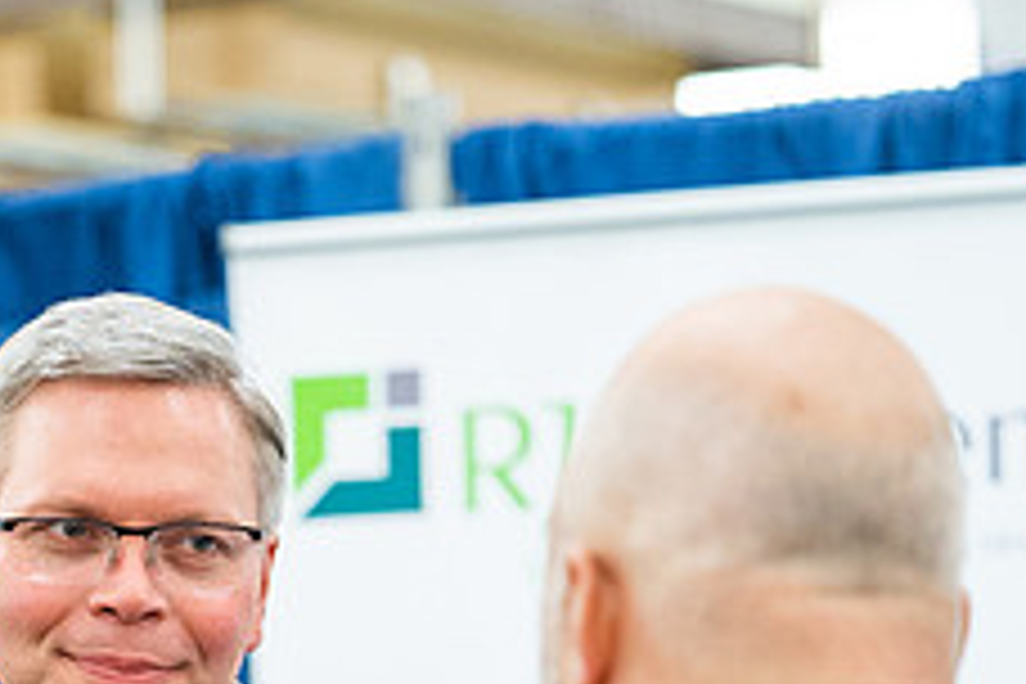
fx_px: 6070
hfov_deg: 9.6
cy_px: 773
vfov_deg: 6.4
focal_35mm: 213
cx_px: 57
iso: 3200
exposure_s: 1/160
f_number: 2.8
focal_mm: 80
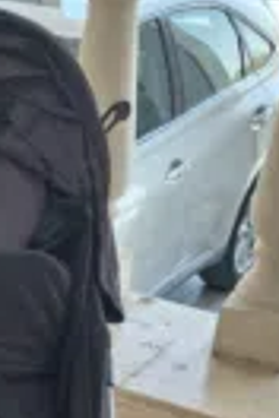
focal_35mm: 79
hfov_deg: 16.5
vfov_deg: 21.9
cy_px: 602
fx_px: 918
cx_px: -63
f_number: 1.8
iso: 40
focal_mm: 4.69
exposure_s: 1/100
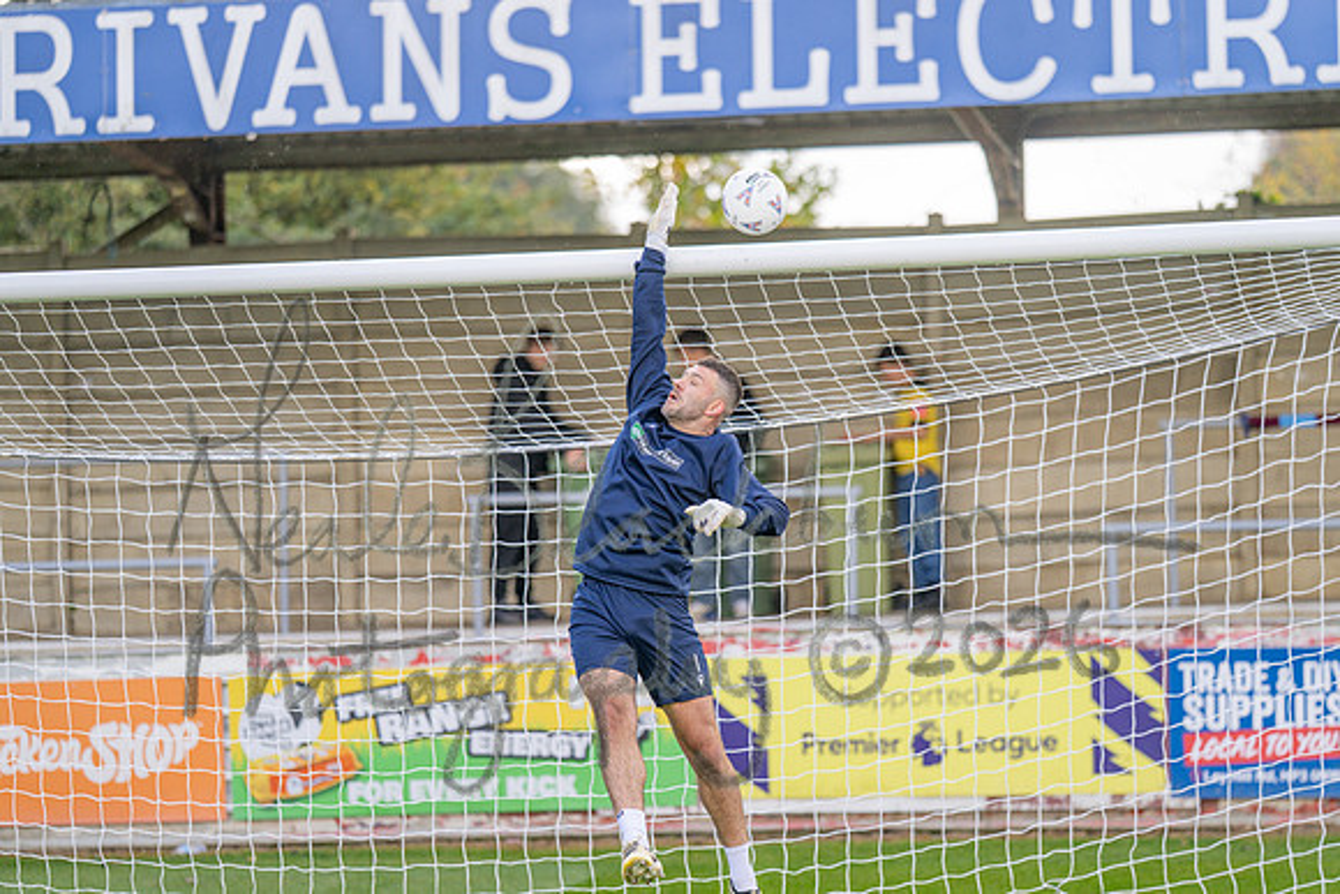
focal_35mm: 135
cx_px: 670
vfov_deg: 10.2
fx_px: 5026
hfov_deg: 15.2
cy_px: 447
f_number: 1.8
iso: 360
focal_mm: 135
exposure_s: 1/2000
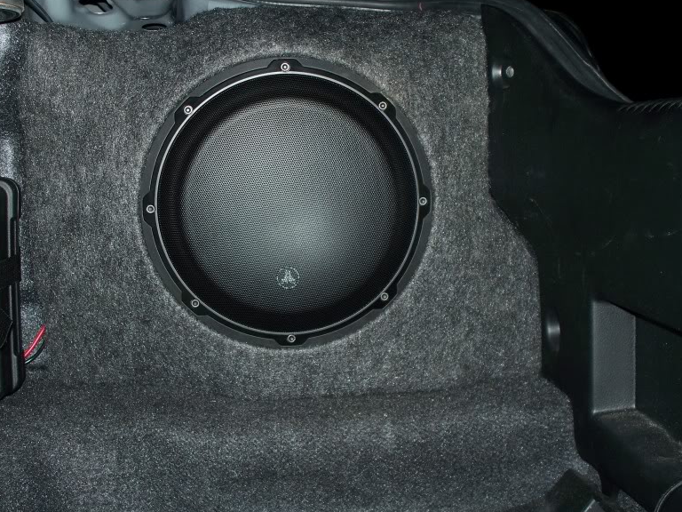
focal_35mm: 48
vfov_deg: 30.2
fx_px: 946
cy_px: 221
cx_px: 275
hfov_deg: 39.5
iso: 64
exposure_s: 1/60
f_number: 2.8
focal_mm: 7.5
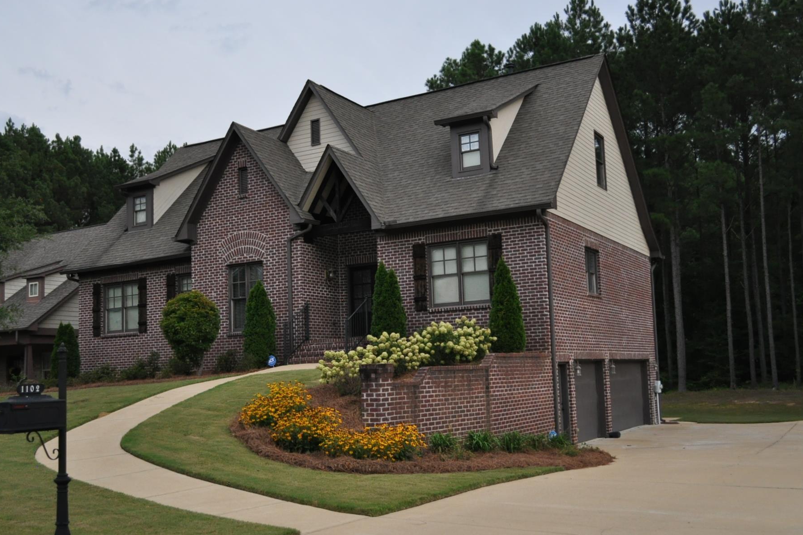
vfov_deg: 36.8
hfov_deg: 53.1
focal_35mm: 36
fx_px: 803
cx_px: 405
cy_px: 295
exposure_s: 1/250
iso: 1000
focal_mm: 20
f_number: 3.8
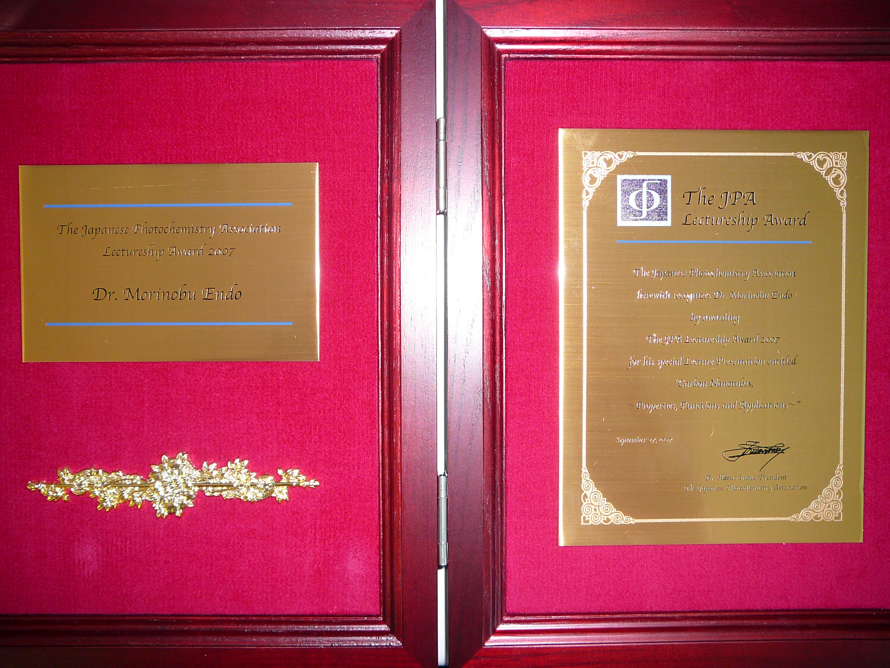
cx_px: 445
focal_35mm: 35
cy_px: 334
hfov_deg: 52.6
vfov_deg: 40.7
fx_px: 900
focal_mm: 5.2
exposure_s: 1/30
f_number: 2.8
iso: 100
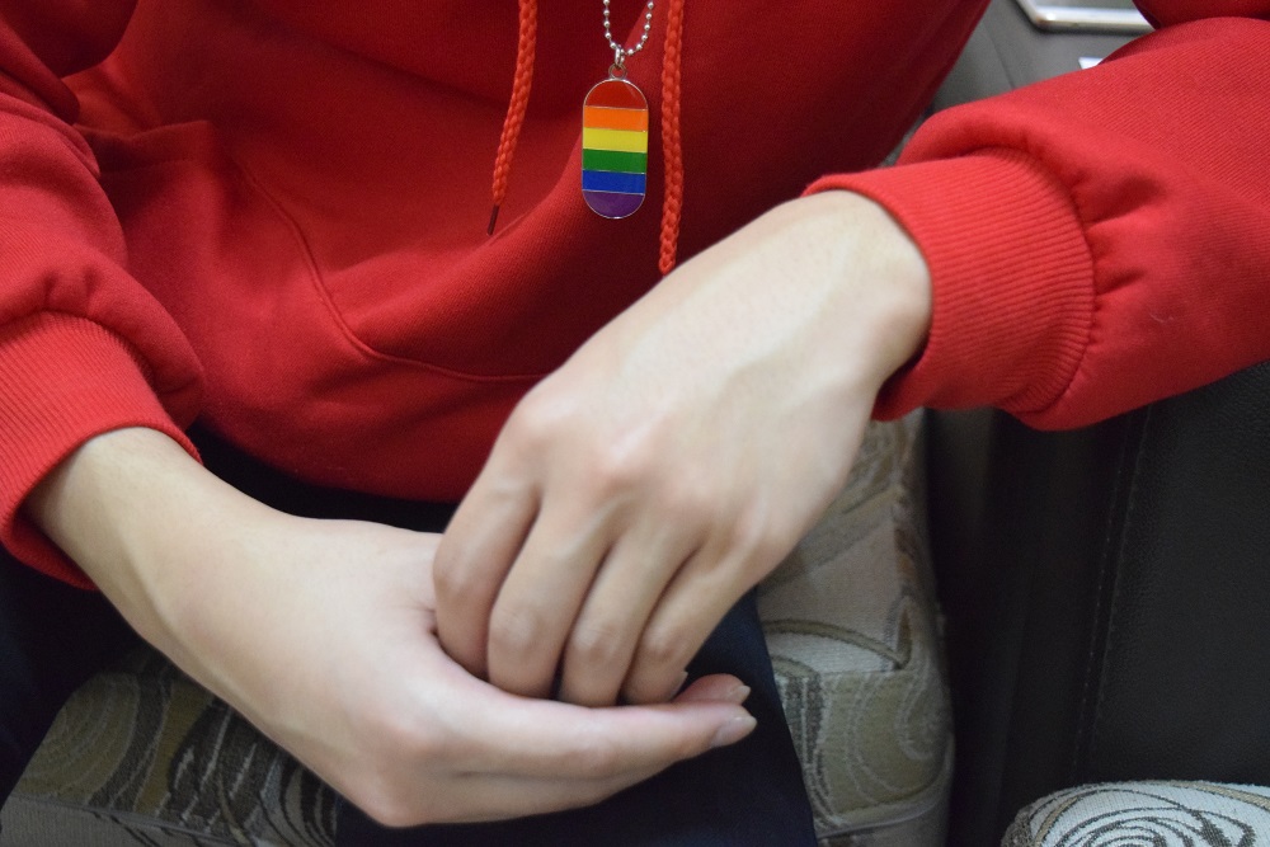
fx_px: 1905
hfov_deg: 36.9
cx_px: 635
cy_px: 424
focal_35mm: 54
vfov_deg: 25.1
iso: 5600
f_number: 4.8
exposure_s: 1/60
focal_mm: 36
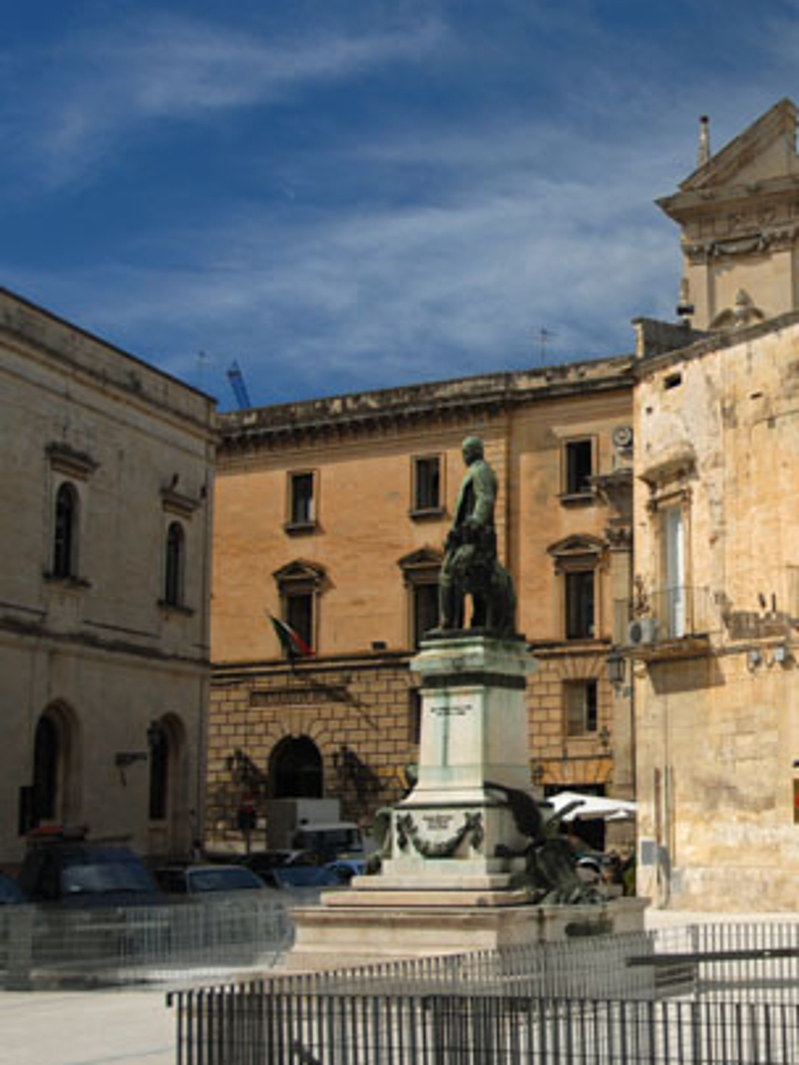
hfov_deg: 26.5
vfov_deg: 36.2
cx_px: 731
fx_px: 1630
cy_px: 532
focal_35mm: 53
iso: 100
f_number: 3.8
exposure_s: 1/750
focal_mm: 24
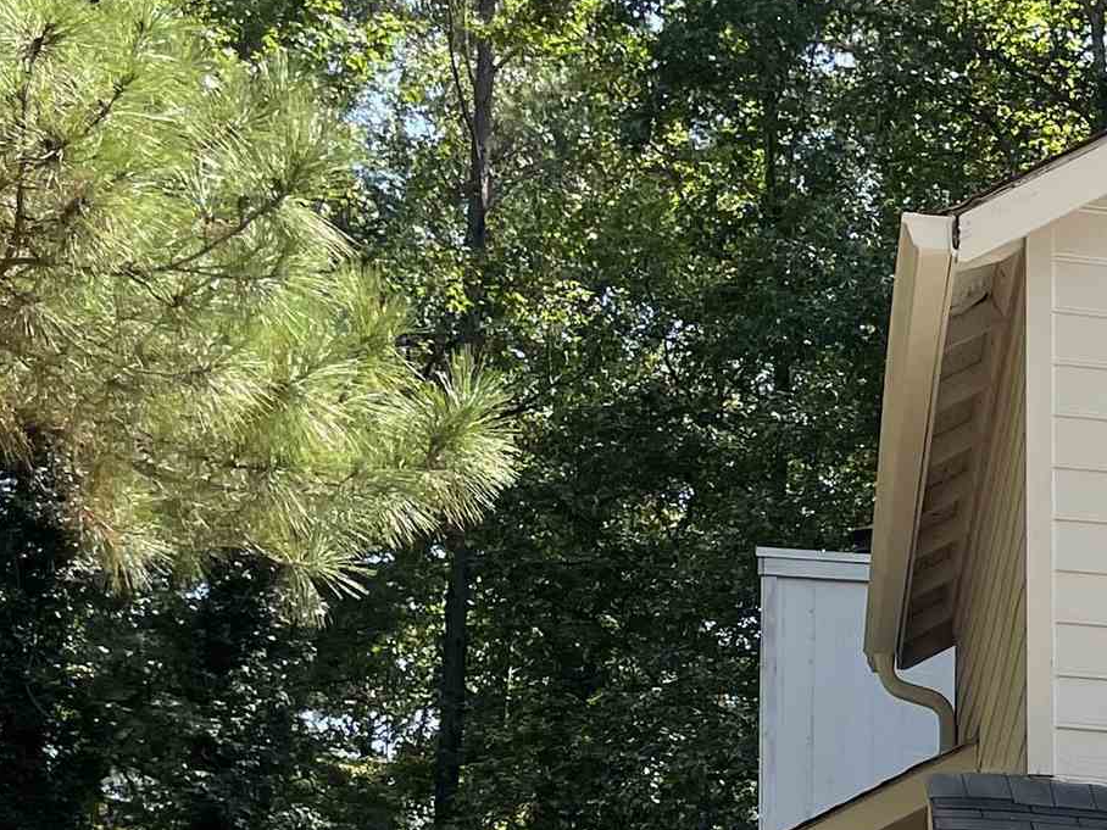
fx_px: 2814
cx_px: 1518
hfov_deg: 20.0
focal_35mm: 88
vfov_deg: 15.6
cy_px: 1213
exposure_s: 1/1453
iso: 32
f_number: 1.6
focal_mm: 4.2
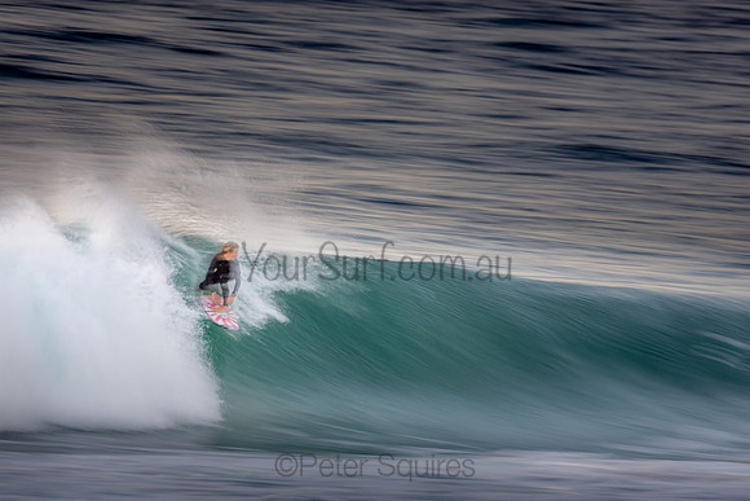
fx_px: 15628
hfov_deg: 2.7
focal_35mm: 750
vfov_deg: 1.8
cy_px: 250
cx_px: 375
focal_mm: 500
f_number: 9
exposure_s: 1/10
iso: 100
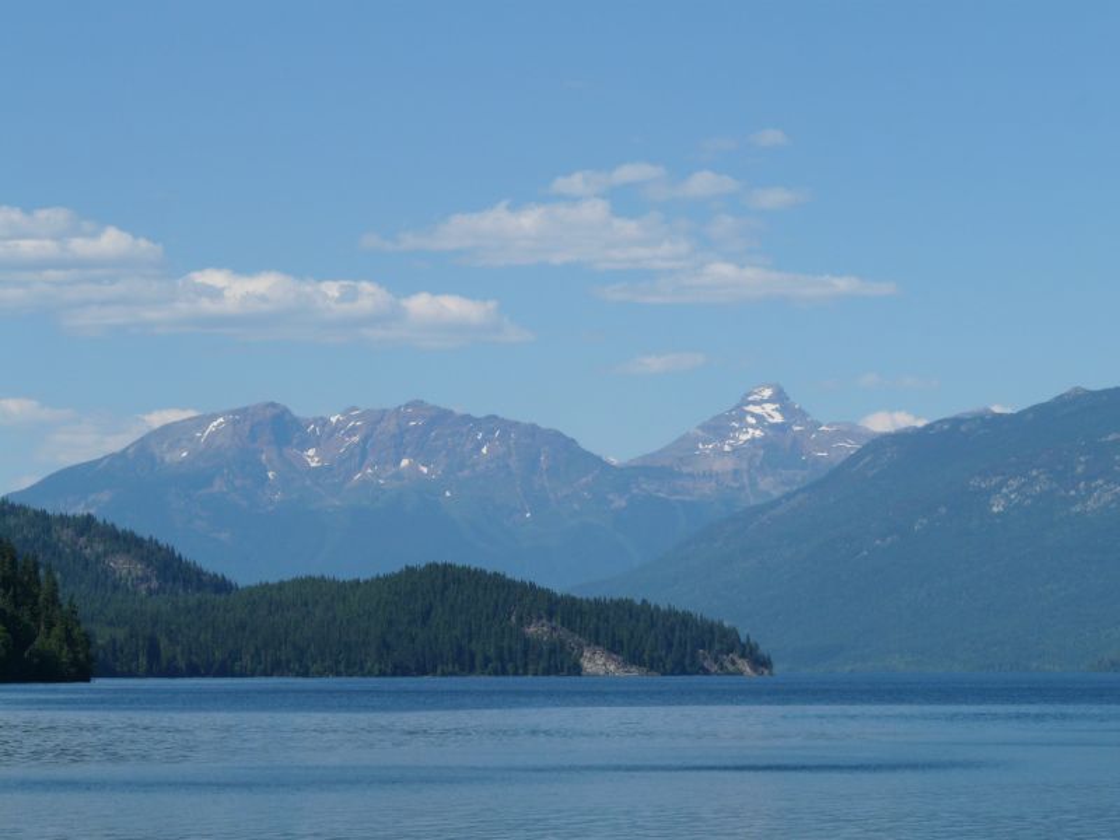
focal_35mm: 126
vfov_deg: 11.8
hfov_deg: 15.6
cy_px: 420
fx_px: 4077
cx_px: 560
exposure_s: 1/500
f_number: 7.1
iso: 100
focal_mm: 20.6
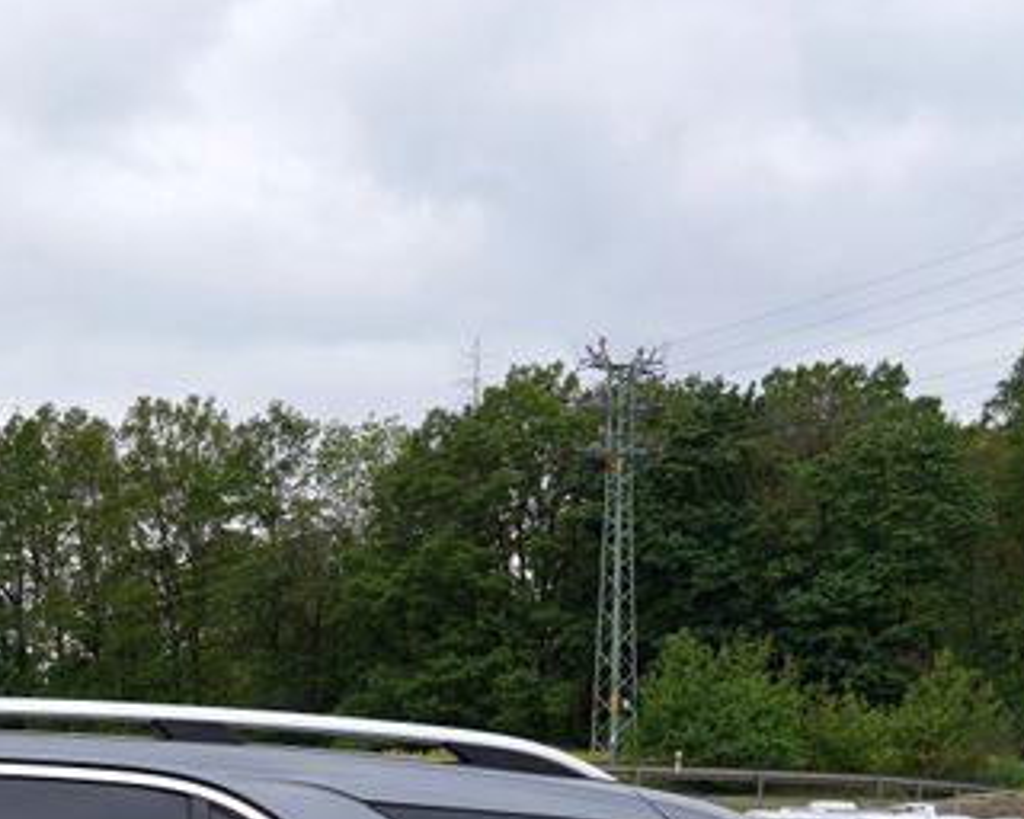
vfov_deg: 20.1
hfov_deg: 22.7
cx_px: -413
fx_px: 2182
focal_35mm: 72
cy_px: 952
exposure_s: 1/320
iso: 100
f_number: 8
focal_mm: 24
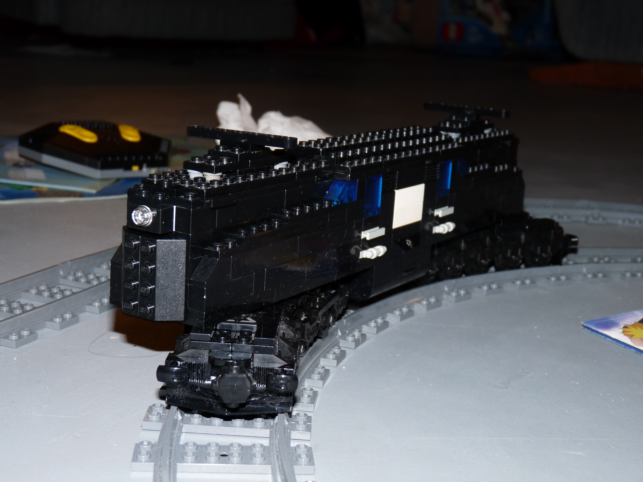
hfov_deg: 34.9
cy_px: 241
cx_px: 322
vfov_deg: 26.6
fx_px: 1022
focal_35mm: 55
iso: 100
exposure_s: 1/30
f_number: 3.2
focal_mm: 9.8
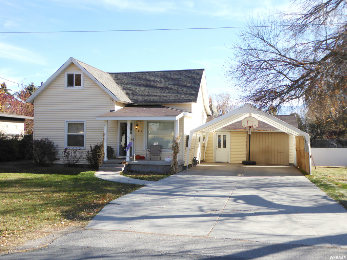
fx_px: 351
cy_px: 130
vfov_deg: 40.7
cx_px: 174
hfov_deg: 52.6
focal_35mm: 35
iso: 100
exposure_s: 1/640
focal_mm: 6.3
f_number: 3.7
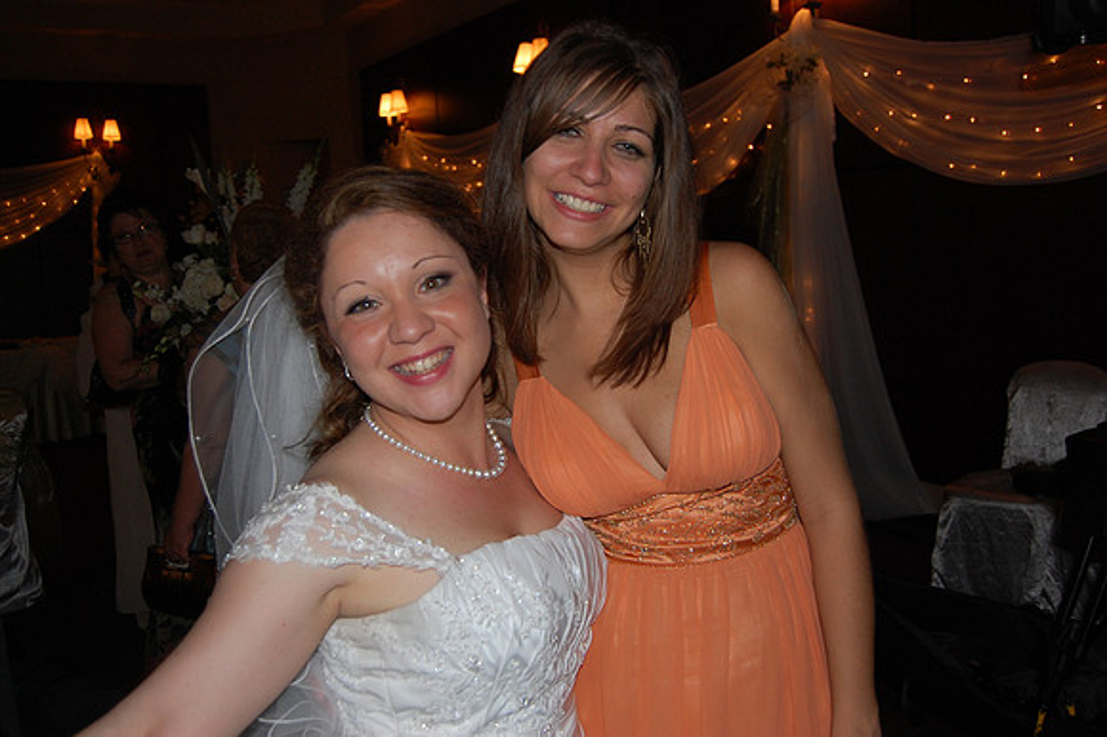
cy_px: 368
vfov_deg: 39.9
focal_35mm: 33
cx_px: 554
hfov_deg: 57.3
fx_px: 1014
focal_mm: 22
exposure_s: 1/60
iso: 400
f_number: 3.8
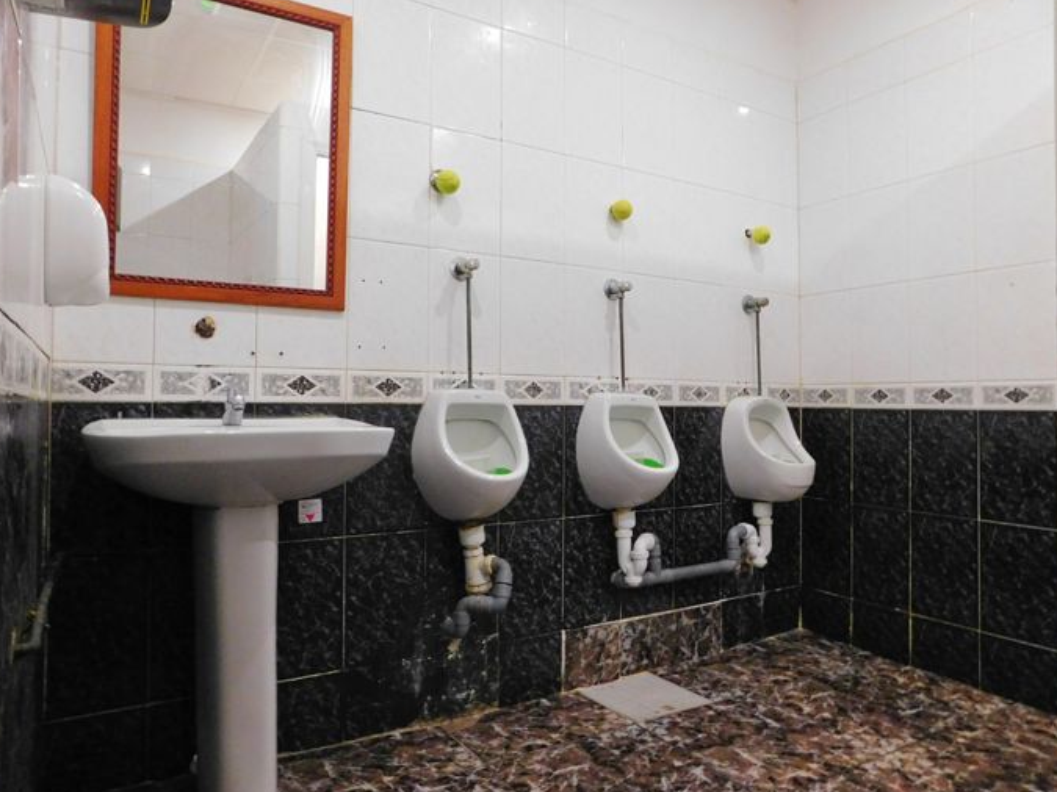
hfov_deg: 71.6
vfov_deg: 56.8
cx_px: 528
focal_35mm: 24
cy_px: 388
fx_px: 733
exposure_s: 1/13
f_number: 3
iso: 400
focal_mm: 4
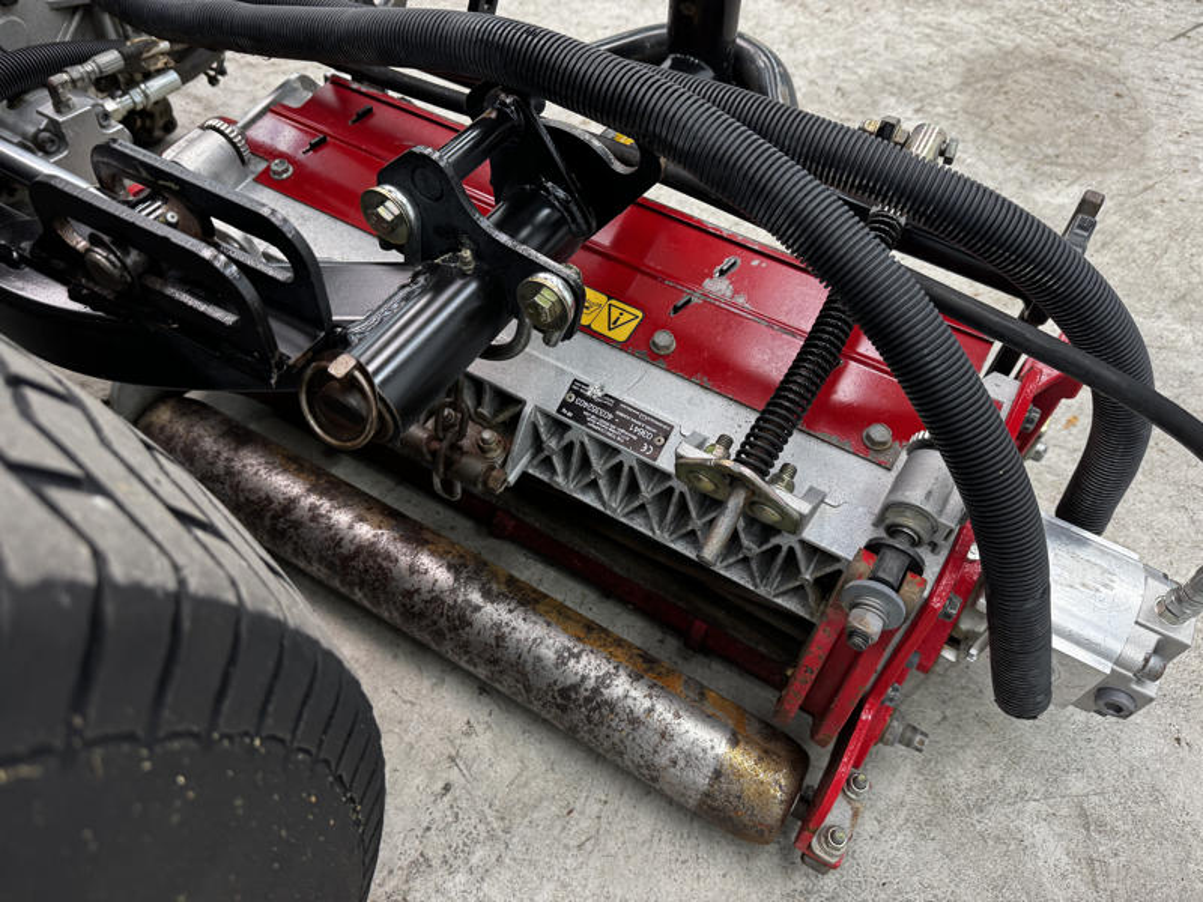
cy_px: 451
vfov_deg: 56.8
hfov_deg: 71.6
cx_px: 602
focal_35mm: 24
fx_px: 834
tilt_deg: -53.3
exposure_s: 1/60
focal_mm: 6.76
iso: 125
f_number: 1.78
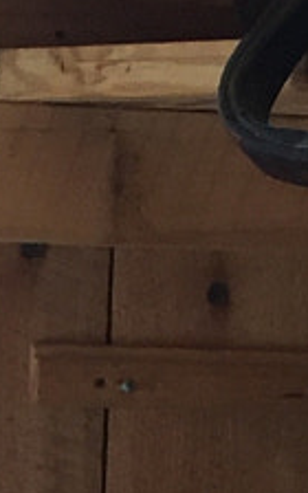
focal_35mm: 220
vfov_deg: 9.1
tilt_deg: -10.6
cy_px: 911
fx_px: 2955
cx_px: -33
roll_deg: -1.9
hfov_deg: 5.9
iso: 80
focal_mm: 4.15
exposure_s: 1/30
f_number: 2.2
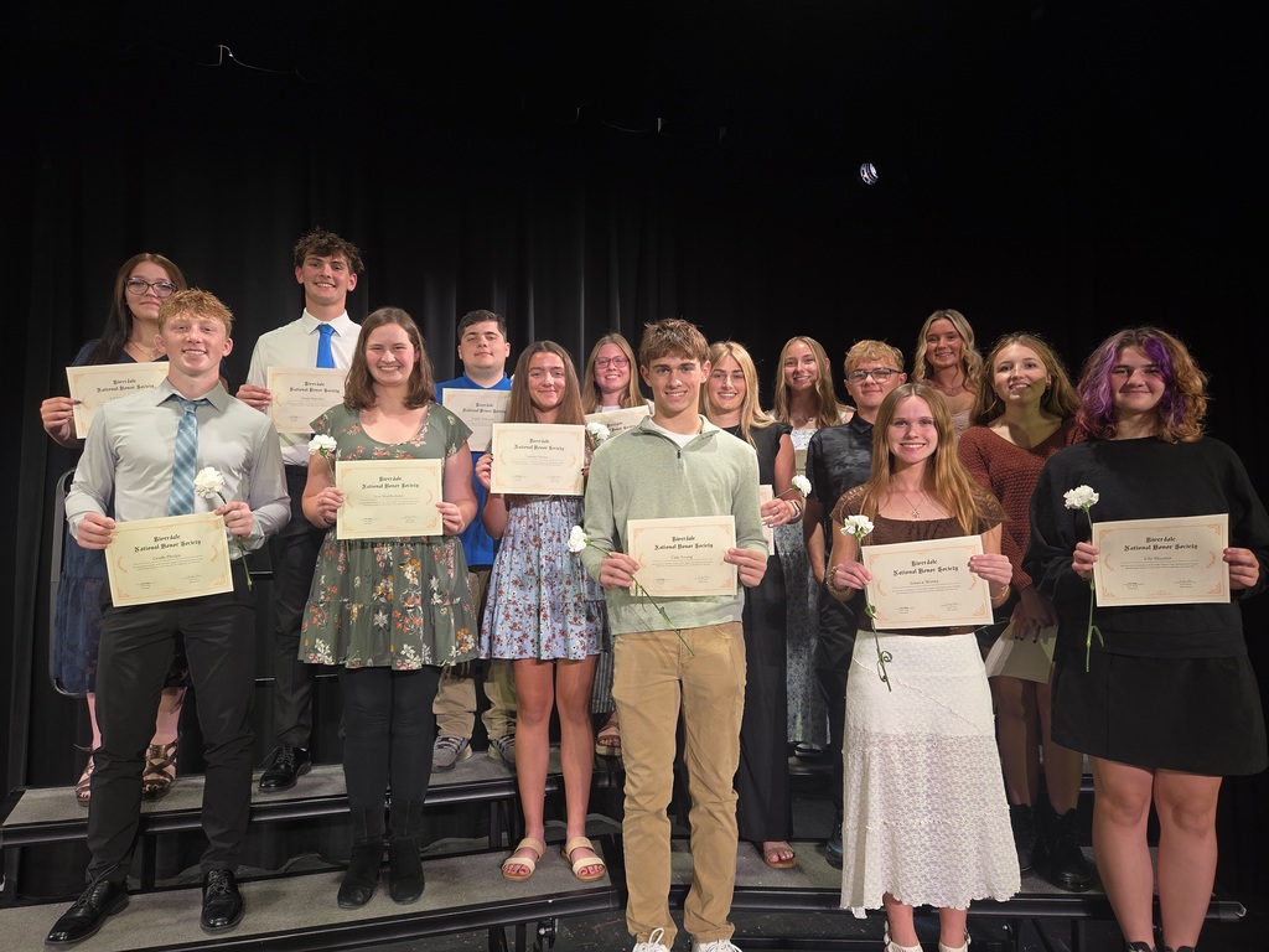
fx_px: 843
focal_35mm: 23
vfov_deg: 58.9
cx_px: 634
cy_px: 476
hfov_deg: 73.9
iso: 50
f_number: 1.8
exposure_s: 1/50
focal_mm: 5.4
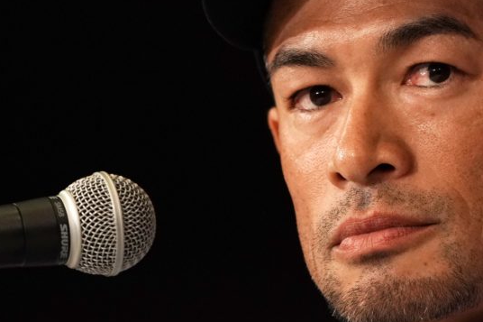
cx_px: 340
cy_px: 115
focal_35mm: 673
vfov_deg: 2.0
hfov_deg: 3.1
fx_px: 9026
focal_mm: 352
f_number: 5.6
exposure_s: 1/640
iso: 3200
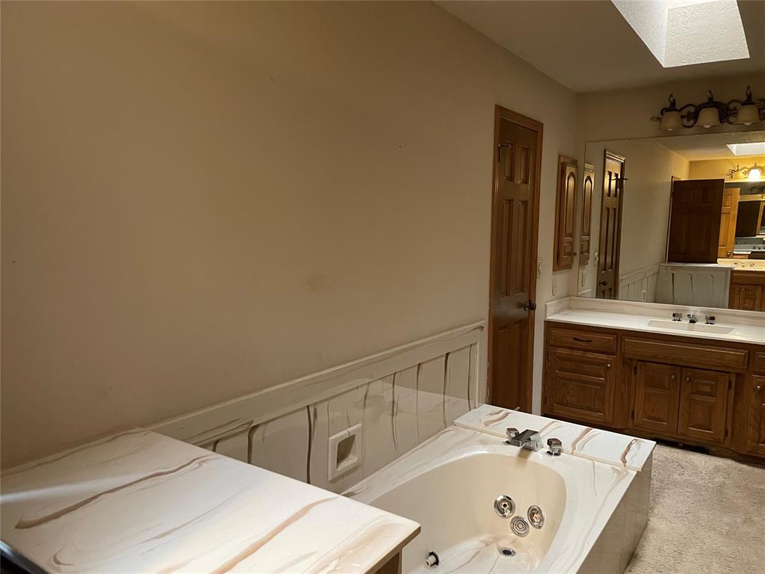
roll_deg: -0.5
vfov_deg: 53.1
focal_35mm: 26
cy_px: 287
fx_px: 575
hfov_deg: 67.3
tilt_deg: -7.1
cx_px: 382
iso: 500
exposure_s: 1/30
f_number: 1.6
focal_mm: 4.2
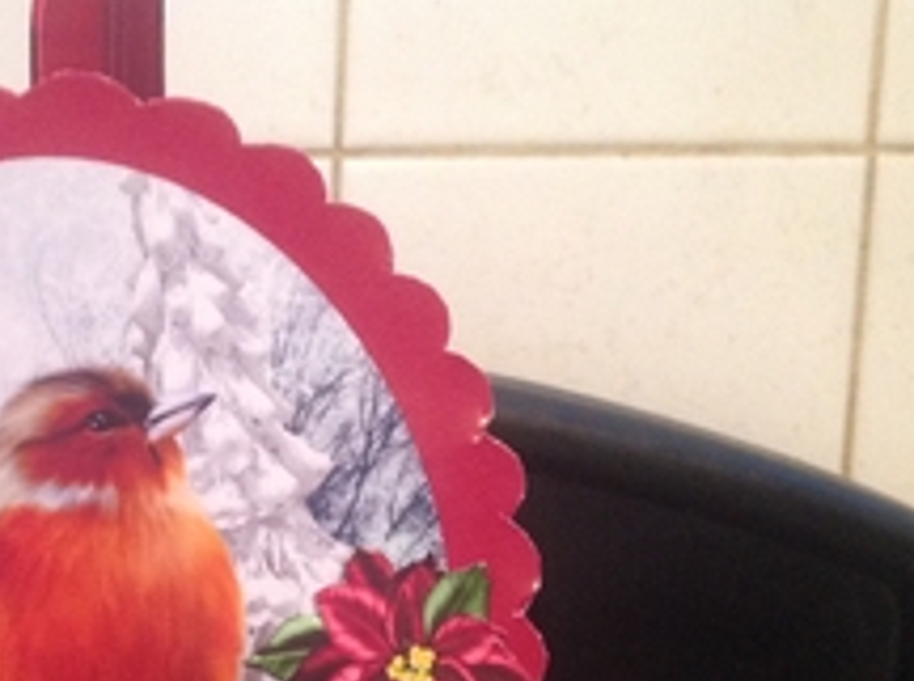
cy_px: 571
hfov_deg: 25.9
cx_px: 106
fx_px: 1923
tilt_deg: -13.3
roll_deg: +0.0
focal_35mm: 73
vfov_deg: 19.8
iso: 320
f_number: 2.4
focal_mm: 4.28
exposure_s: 1/15
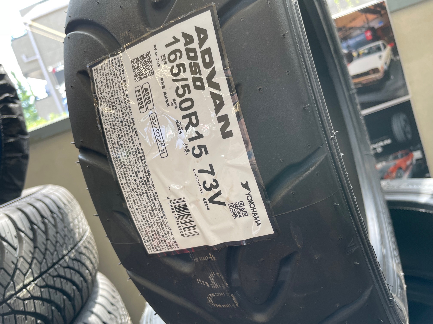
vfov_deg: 53.1
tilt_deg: -6.4
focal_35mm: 26
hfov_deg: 67.3
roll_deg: +19.9
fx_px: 325
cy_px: 162
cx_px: 216
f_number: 1.6
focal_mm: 4.2
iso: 64
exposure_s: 1/121
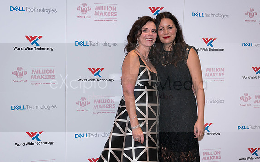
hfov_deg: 35.6
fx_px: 404
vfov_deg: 22.7
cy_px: 95
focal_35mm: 57
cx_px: 109
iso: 1600
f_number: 4
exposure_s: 1/100
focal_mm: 45
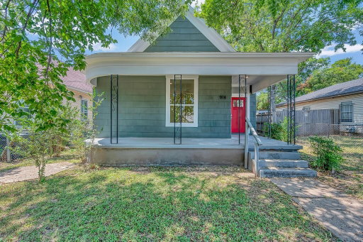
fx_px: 141
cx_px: 182
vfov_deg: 81.2
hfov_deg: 104.3
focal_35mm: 14
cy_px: 121
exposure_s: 1/60
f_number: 8
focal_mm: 14
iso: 100
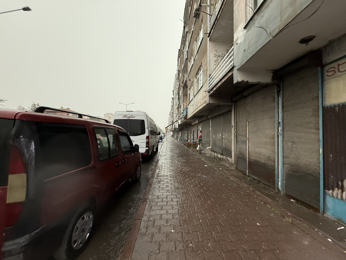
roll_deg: -2.5
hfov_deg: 102.1
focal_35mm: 14
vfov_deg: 85.7
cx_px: 173
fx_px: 140
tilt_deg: +6.8
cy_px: 130
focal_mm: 2.22
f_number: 2.2
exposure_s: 1/99
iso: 320
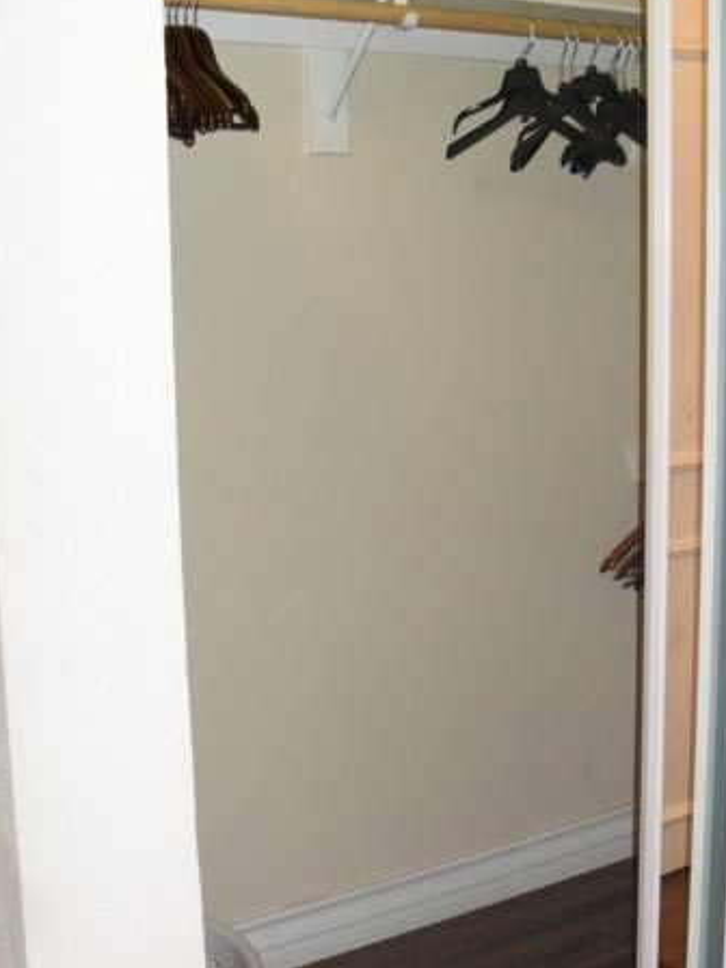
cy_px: 503
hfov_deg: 28.8
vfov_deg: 38.2
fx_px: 1398
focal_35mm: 50
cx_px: 510
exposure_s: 1/45
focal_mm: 6.3
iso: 200
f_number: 3
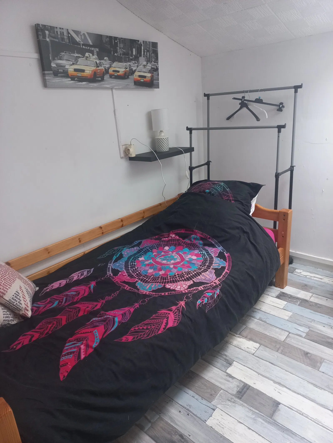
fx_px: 321
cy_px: 222
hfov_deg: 54.9
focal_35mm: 25
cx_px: 166
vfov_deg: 69.4
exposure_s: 1/33.3
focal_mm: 4.6
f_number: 1.8
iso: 250
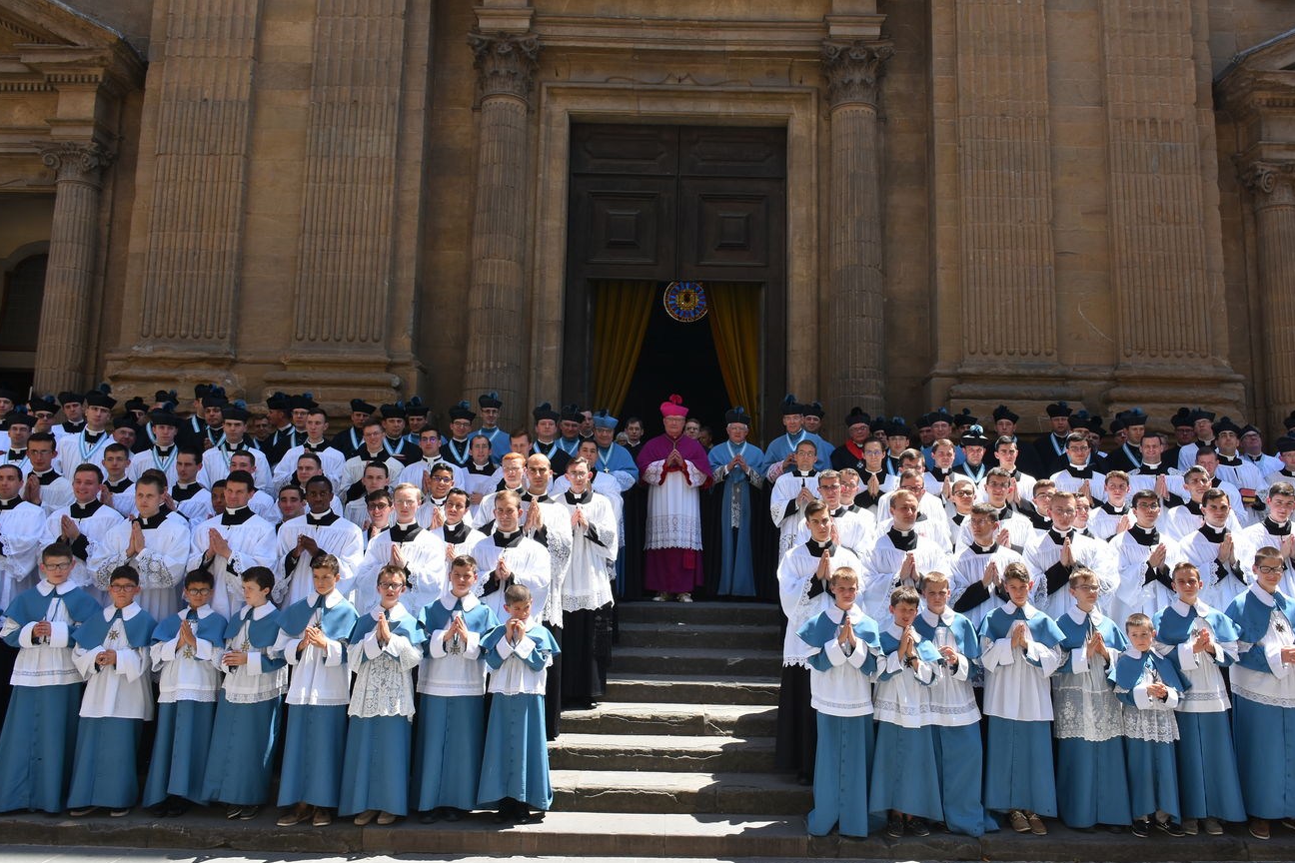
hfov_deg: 61.9
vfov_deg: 43.6
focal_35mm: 30
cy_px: 414
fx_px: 1079
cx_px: 689
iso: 200
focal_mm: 18
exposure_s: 1/250
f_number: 8
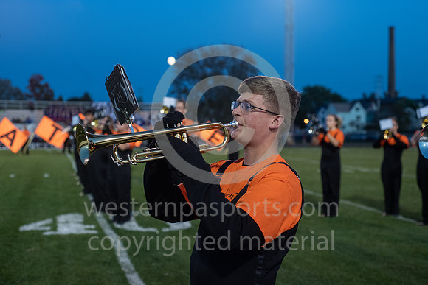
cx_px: 214
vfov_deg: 27.0
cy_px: 142
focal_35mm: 50
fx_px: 595
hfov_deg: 39.6
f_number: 4
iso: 1600
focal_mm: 50
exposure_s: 1/320
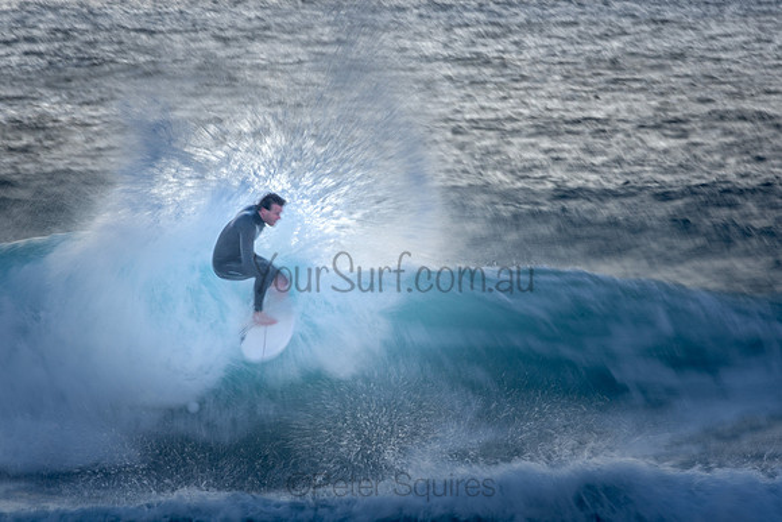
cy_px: 266
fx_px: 17266
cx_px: 401
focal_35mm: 795
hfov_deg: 2.6
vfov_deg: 1.7
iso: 100
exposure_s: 1/20
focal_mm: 500
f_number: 25
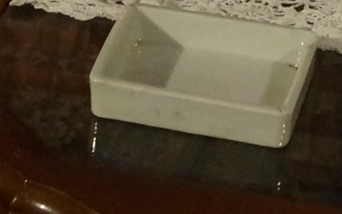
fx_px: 2154
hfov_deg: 9.1
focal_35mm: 231
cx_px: 254
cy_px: -56
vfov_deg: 5.7
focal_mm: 22
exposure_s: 1/60
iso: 2000
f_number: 4
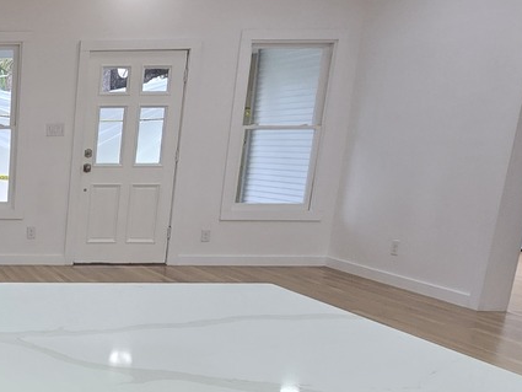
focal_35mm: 44
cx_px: -192
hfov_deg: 31.0
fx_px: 664
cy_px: 308
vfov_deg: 32.1
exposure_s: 1/60
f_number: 2.2
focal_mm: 2.2
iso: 64
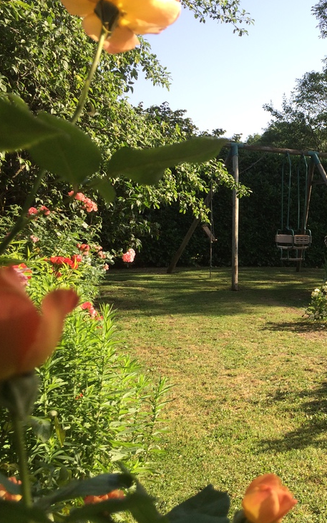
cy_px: 262
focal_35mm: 42
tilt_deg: -5.0
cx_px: 337
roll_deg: -2.2
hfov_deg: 28.4
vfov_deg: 47.2
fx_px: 599
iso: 32
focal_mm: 4.15
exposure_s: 1/733
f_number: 2.2
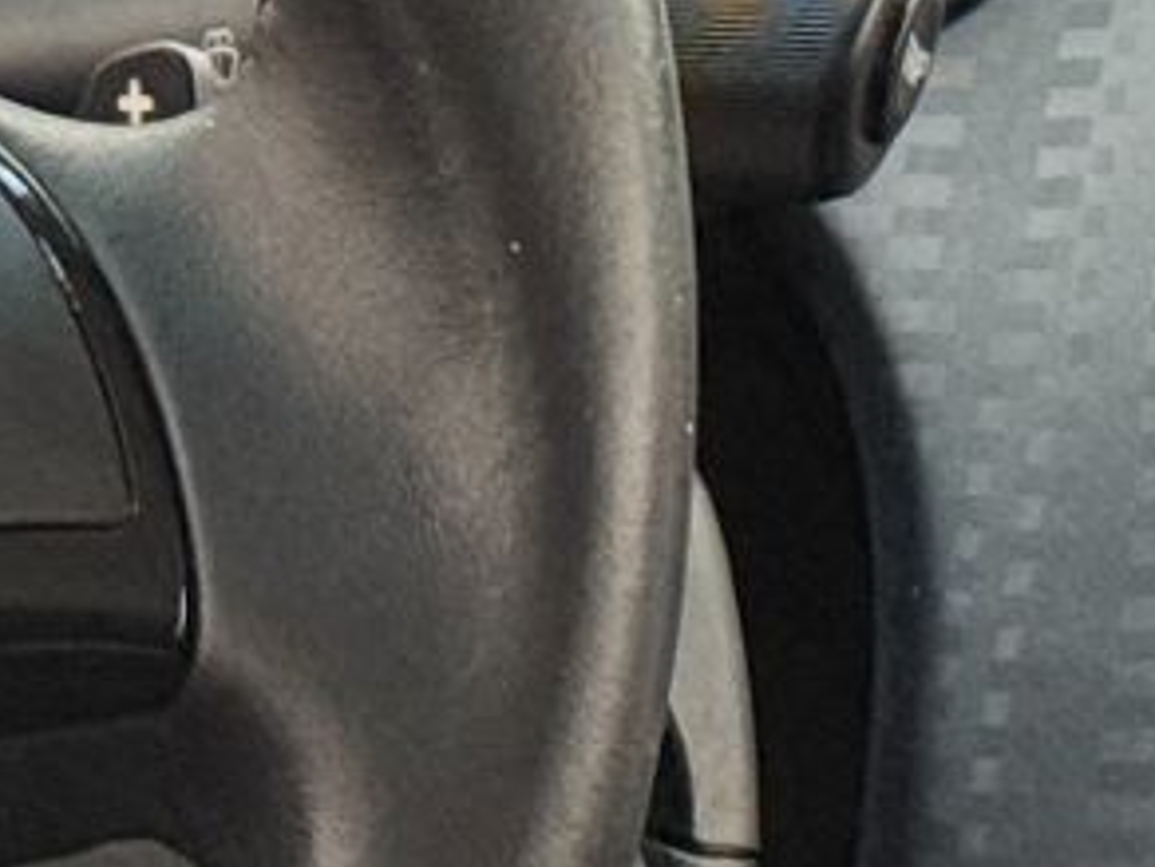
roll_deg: +0.2
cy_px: 428
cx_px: 344
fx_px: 10544
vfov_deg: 4.7
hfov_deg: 6.3
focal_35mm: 316
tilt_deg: -19.3
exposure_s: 1/40
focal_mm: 6.76
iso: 400
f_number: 1.78
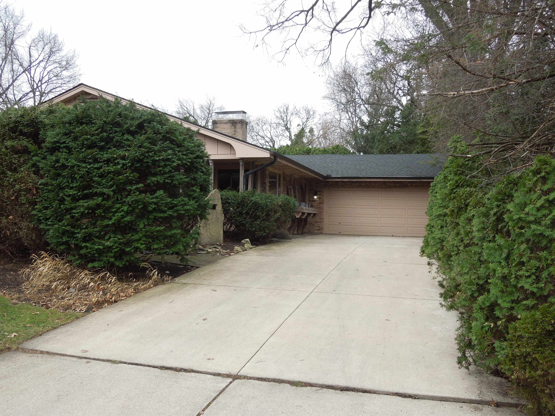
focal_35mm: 31
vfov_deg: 45.4
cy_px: 208
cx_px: 278
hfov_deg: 58.4
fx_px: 497
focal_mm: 5.6
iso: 100
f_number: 3.6
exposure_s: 1/200
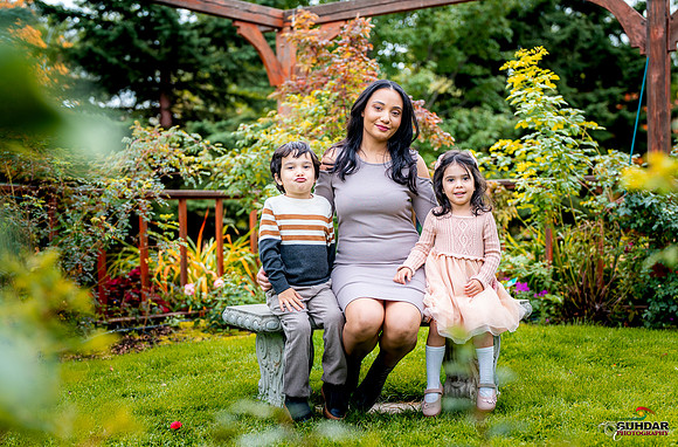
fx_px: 1083
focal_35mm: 58
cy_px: 260
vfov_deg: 23.3
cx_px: 390
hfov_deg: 34.7
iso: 200
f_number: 2
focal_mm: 50
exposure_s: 1/800
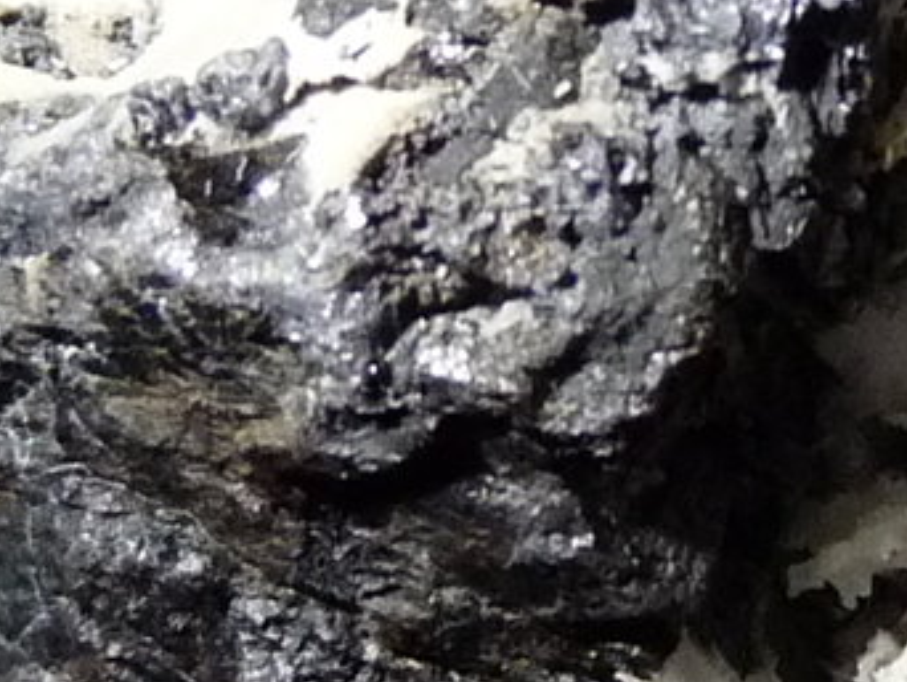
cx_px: 705
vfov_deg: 7.4
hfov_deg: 9.8
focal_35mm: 201
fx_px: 5270
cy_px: 459
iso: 400
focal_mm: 5.4
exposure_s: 1/6
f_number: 3
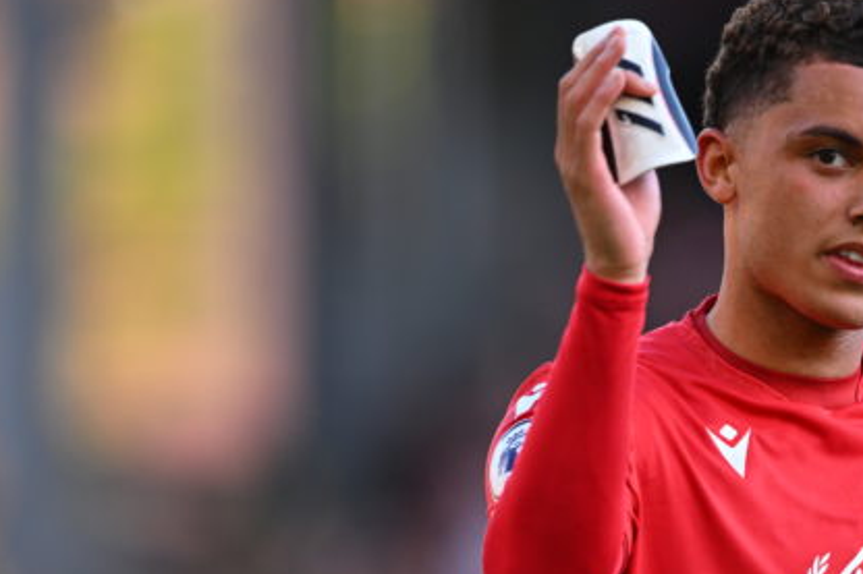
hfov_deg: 2.1
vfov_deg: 1.4
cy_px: 629
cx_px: 786
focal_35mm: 985
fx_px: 23602
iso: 320
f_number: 2.8
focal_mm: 400
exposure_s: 1/640
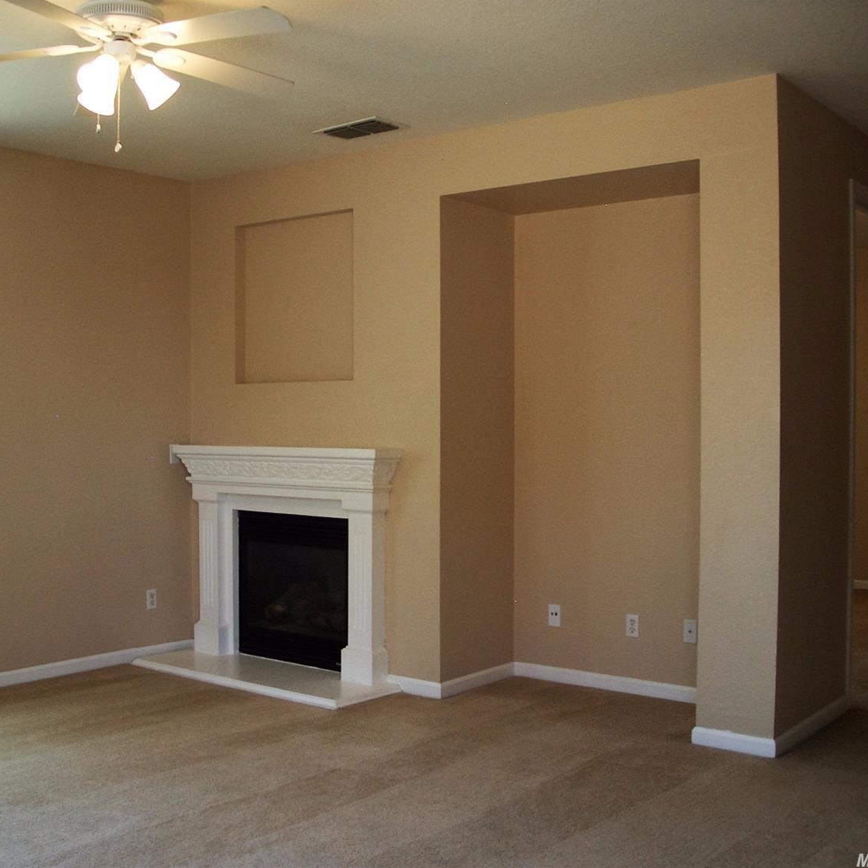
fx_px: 1106
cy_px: 434
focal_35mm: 39
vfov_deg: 42.8
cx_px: 353
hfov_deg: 42.7
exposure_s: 1/60
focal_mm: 7.1
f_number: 2.8
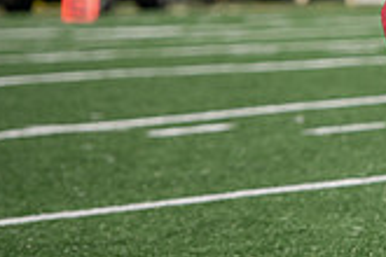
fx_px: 6401
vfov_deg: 2.3
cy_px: -36
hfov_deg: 3.4
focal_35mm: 597
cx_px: 627
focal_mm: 170
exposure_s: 1/2000
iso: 200
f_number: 3.5
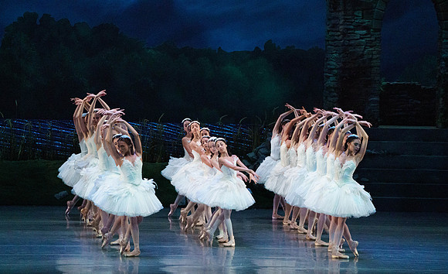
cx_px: 224
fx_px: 2793
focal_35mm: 230
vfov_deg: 5.6
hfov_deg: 9.2
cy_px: 149
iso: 8000
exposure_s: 1/250
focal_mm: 224
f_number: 5.6
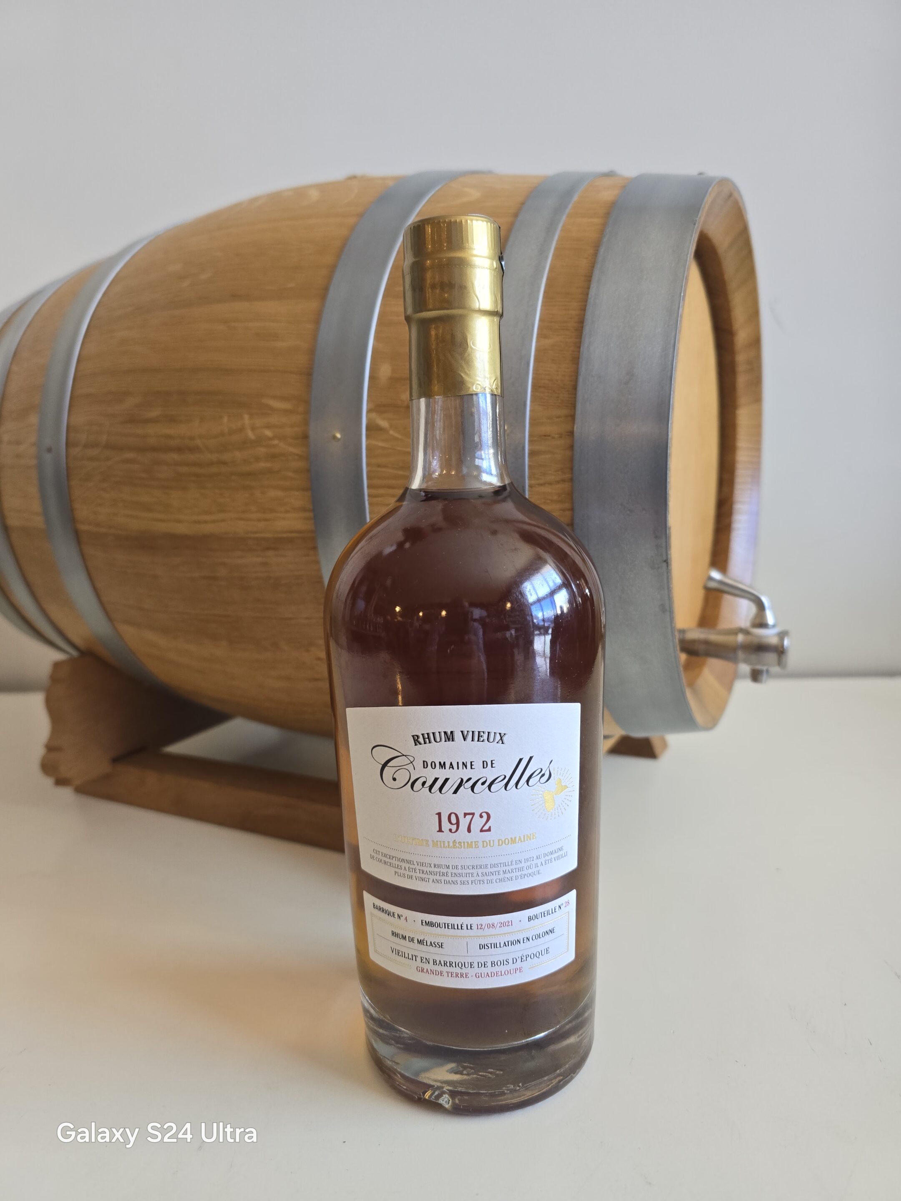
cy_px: 600
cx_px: 450
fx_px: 798
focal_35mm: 23
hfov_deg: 58.9
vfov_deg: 73.9
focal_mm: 6.3
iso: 160
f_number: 1.7
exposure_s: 1/100
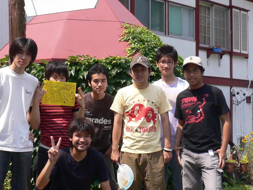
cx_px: 102
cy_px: 89
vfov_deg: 21.9
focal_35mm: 67
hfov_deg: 28.9
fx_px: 490
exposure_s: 1/200
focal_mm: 5.8
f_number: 5.6
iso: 80
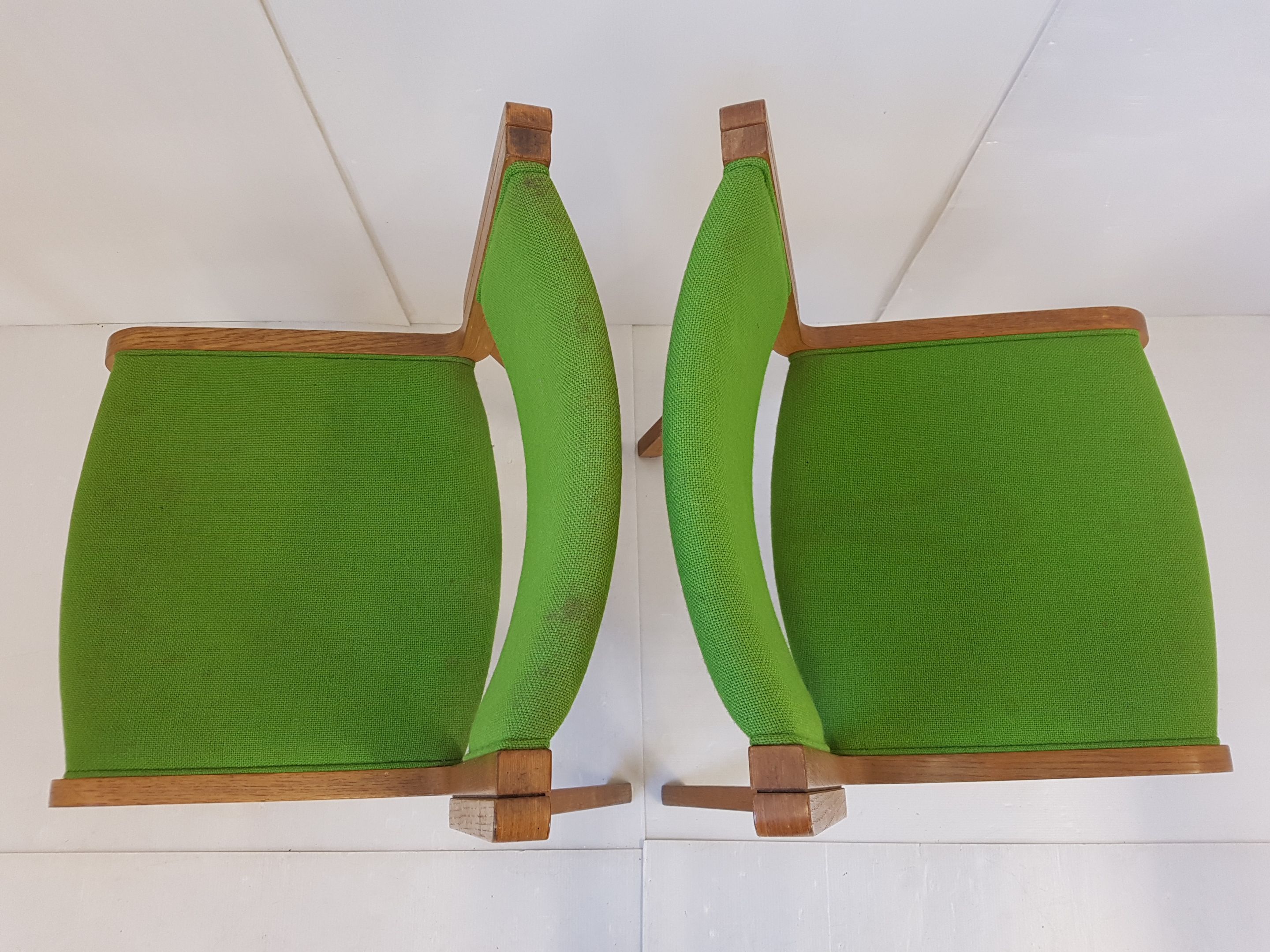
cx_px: 635
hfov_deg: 67.3
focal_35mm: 26
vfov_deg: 53.1
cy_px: 476
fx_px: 954
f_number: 1.7
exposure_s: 1/50
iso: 125
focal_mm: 4.2
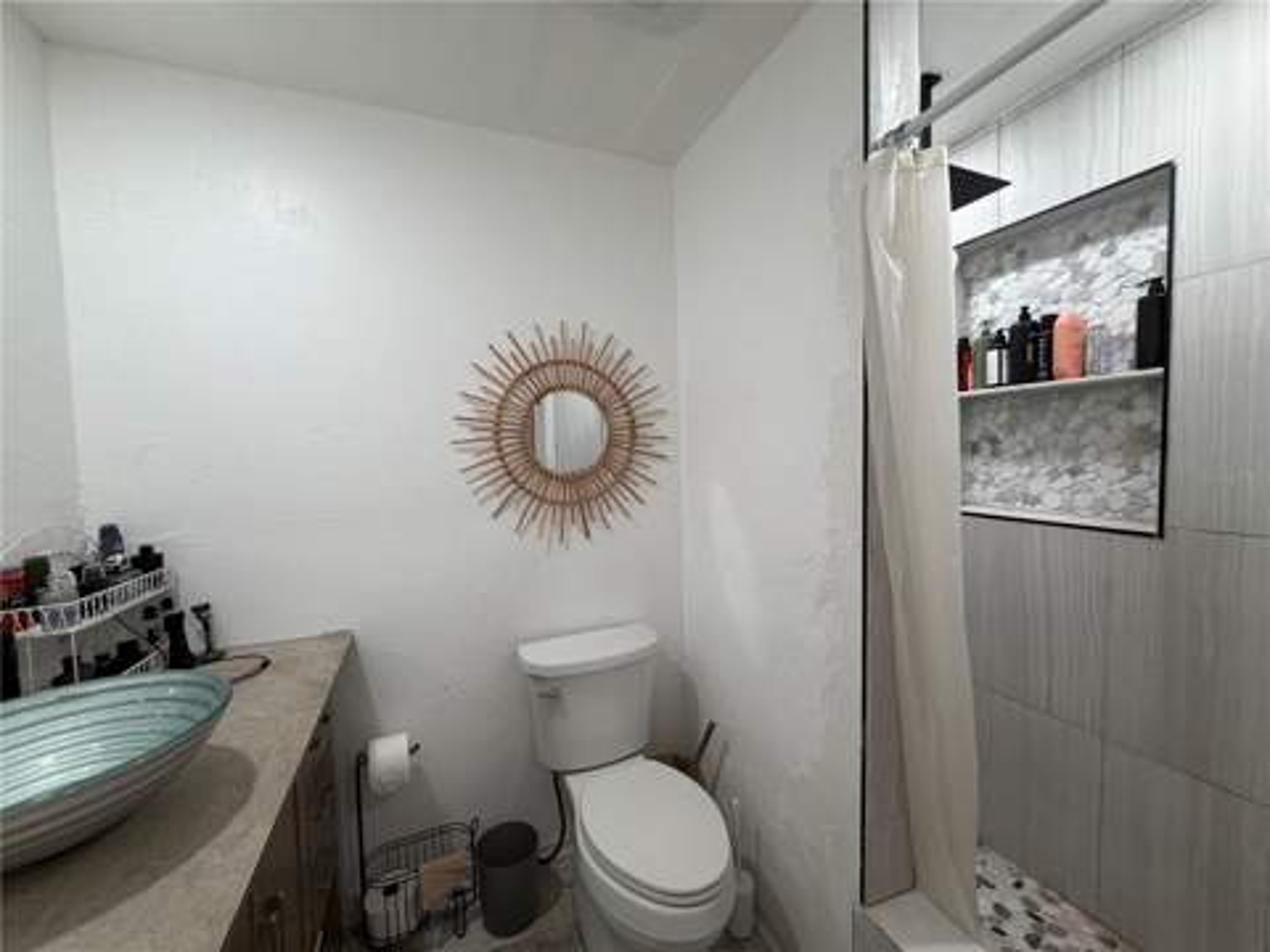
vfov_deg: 85.7
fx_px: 514
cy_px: 476
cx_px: 635
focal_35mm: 14
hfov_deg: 102.1
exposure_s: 1/120
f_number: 2.2
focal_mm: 2.22
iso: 160
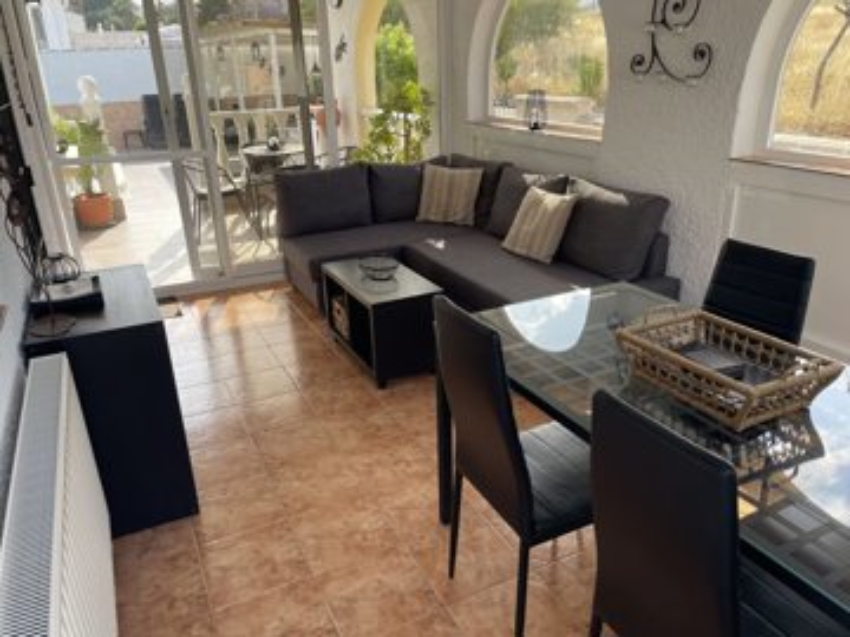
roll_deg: +2.7
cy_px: 318
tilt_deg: -22.6
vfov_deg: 53.1
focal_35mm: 26
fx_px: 638
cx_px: 425
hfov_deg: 67.3
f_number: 1.6
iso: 32
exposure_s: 1/404
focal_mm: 4.2
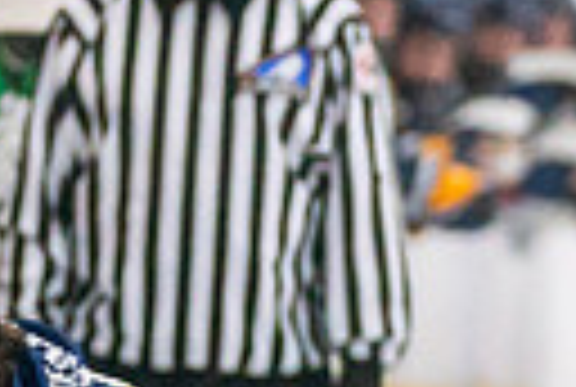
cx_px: -71
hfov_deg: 2.4
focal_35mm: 854
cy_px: 848
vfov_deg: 1.6
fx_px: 13696
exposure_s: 1/1250
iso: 3200
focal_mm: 125
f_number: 2.8
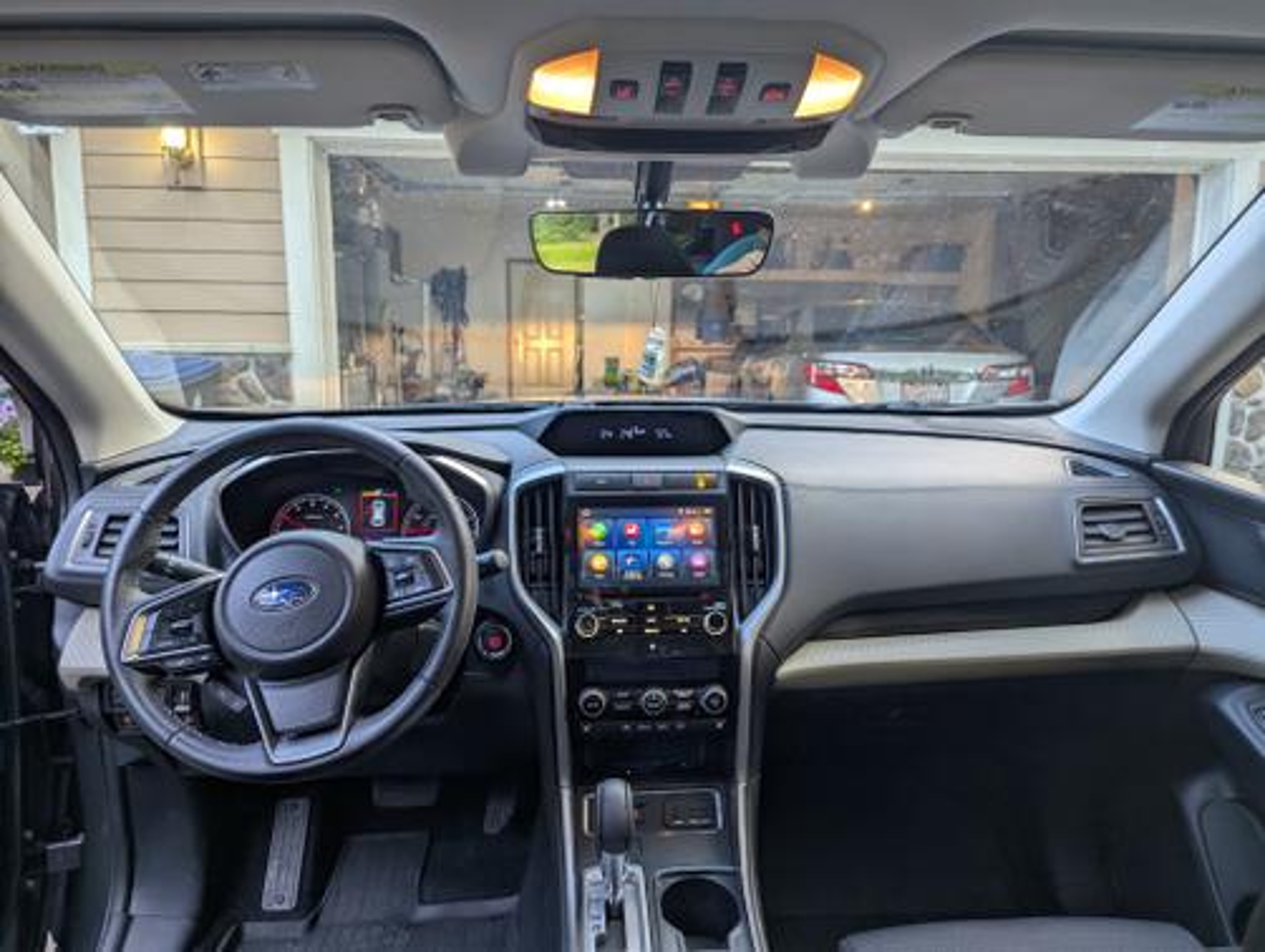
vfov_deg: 56.9
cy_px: 476
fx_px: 878
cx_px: 632
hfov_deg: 71.5
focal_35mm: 24
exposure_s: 1/61
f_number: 1.85
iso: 61
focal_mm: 6.81
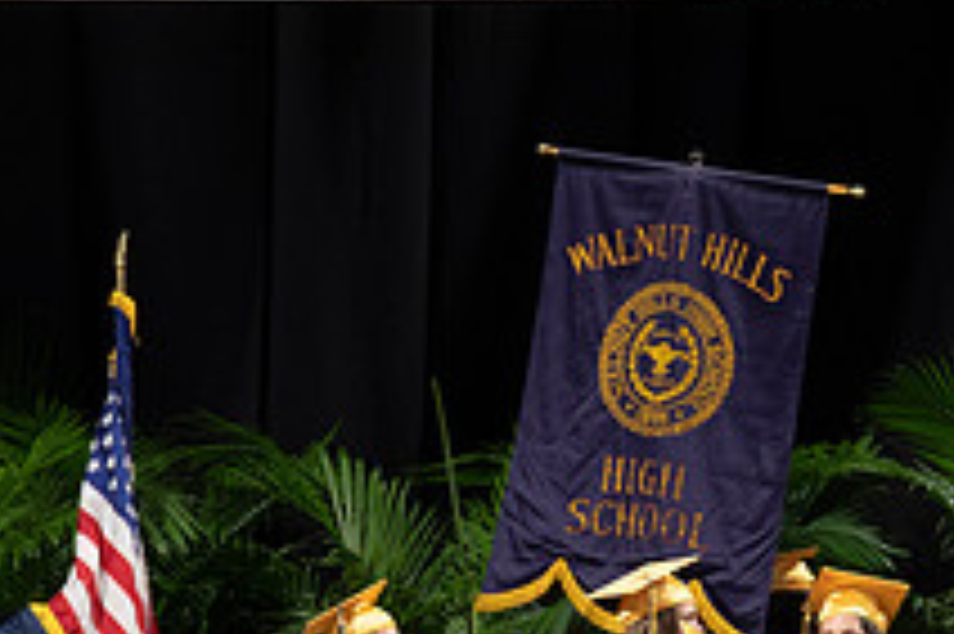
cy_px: 519
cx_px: 648
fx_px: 14510
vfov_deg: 2.5
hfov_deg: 3.8
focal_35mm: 548
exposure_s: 1/100
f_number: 3.5
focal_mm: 200
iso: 1000
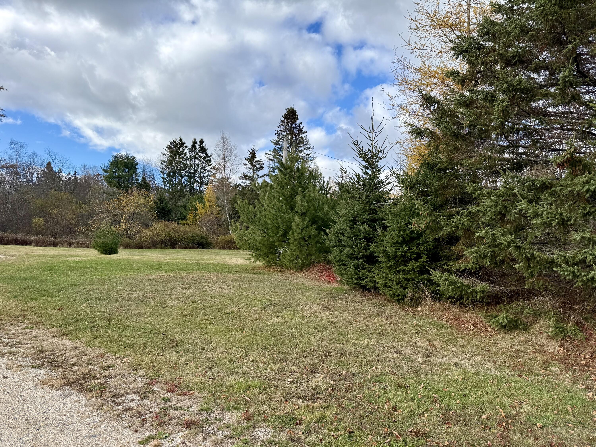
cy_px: 224
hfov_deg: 71.6
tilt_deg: +6.2
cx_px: 298
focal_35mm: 24
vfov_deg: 56.8
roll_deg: +0.0
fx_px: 413
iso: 80
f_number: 1.78
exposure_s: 1/1855
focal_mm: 6.76
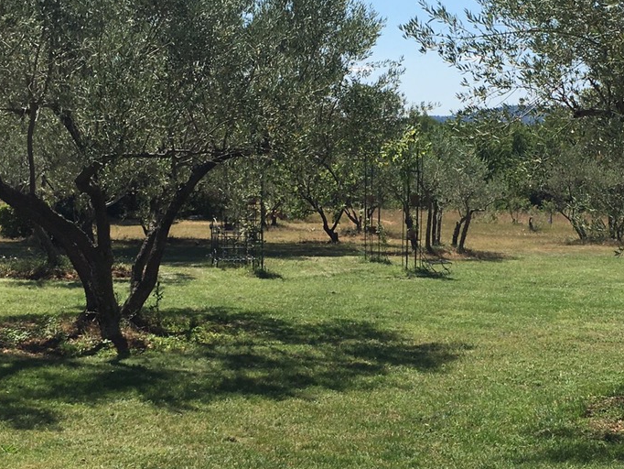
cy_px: 334
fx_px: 1226
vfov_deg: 21.5
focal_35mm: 68
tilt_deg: -9.1
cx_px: 458
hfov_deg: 28.2
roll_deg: +0.6
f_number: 2.2
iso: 25
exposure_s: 1/1748
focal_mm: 4.15
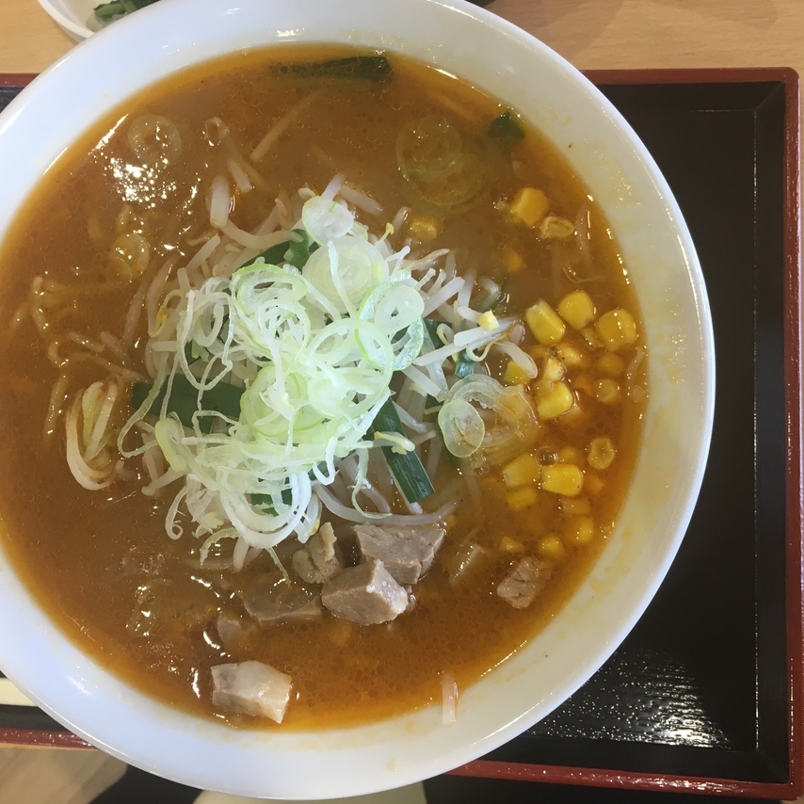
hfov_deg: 46.0
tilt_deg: -78.9
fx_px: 946
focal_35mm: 36
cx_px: 371
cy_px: 383
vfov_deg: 46.0
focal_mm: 4.15
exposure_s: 1/30
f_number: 2.2
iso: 25
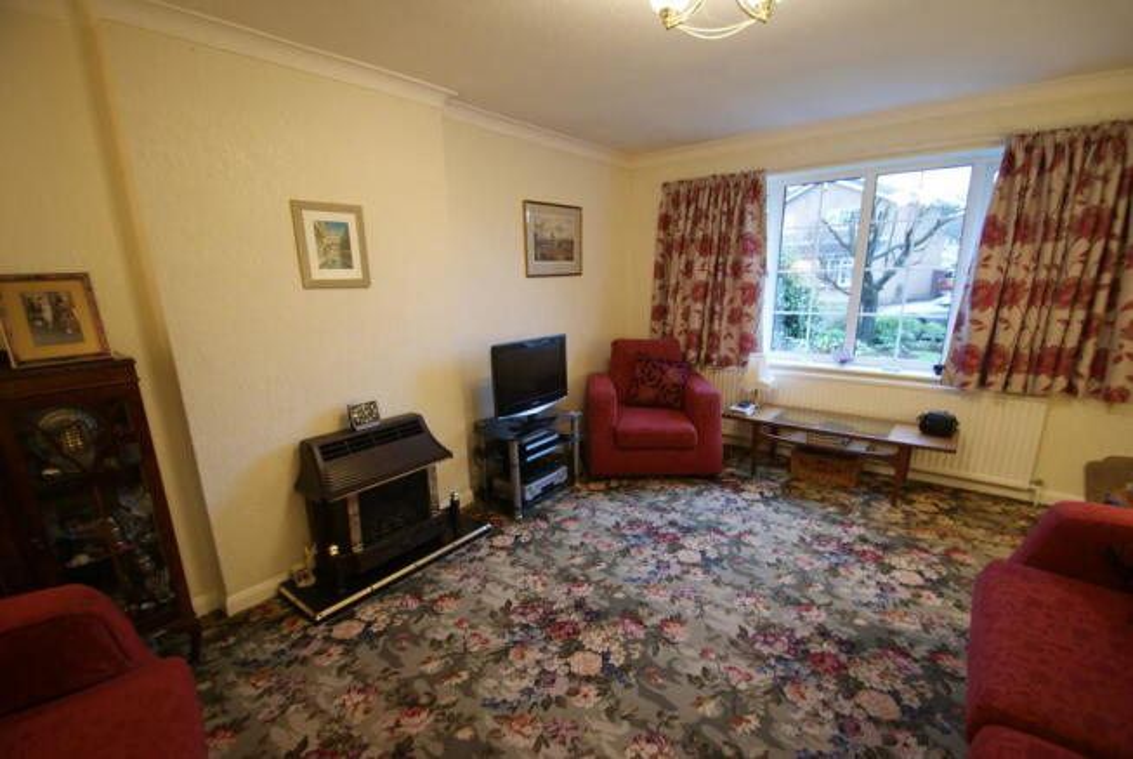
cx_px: 566
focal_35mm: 15
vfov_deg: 77.5
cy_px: 380
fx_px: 473
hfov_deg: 100.3
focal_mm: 10
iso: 100
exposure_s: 1/4
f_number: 3.5
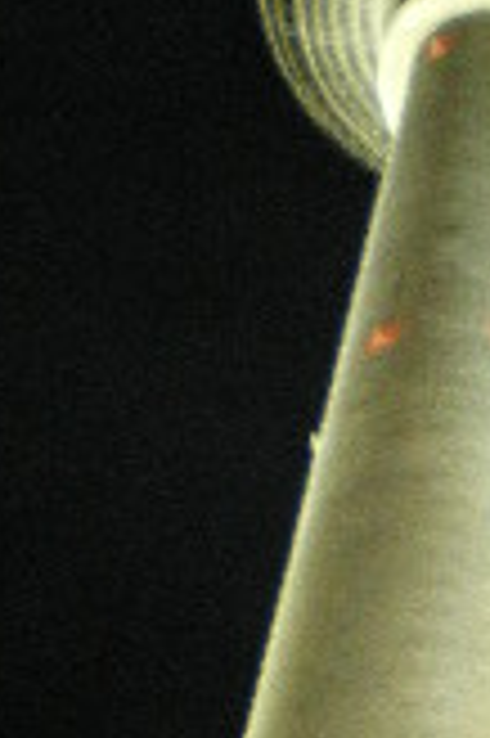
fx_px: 3151
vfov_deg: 13.1
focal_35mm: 154
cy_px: 837
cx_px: 508
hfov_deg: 8.8
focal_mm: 6.3
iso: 400
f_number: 3.1
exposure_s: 1/6
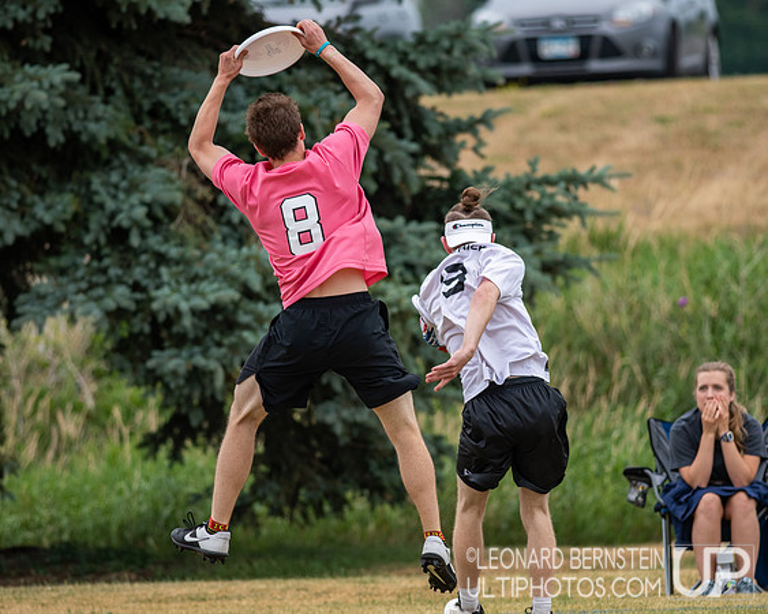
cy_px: 308
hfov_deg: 3.8
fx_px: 11546
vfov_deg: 3.0
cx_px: 441
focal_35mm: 508
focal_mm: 300
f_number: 4
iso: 400
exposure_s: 1/2000
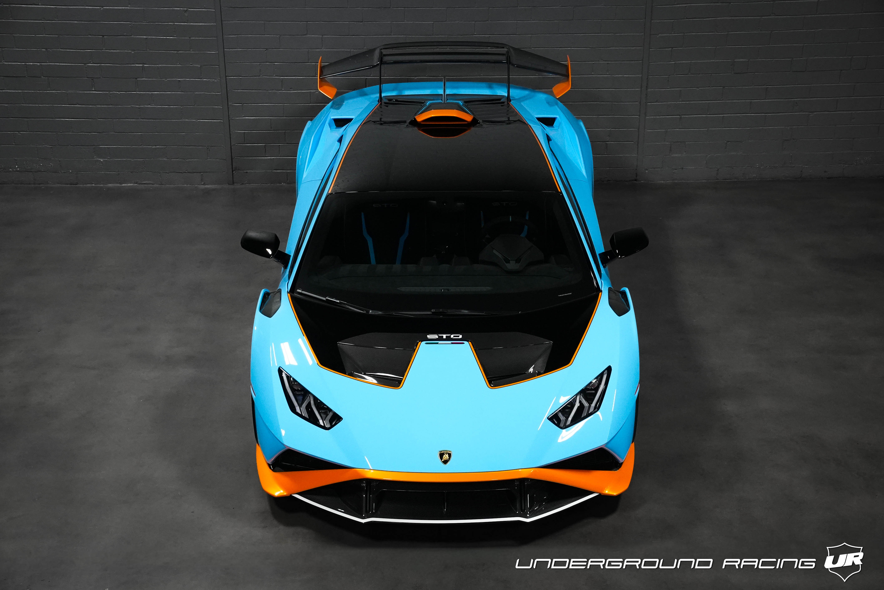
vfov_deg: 21.3
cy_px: 295
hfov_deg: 31.4
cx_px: 442
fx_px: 1572
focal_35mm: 64
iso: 8000
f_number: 5
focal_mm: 64
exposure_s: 1/160
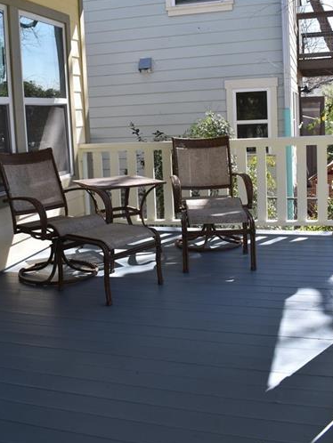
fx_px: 513
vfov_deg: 46.3
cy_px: 163
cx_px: 154
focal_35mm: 40
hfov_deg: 36.0
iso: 280
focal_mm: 18
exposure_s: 1/250
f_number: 8
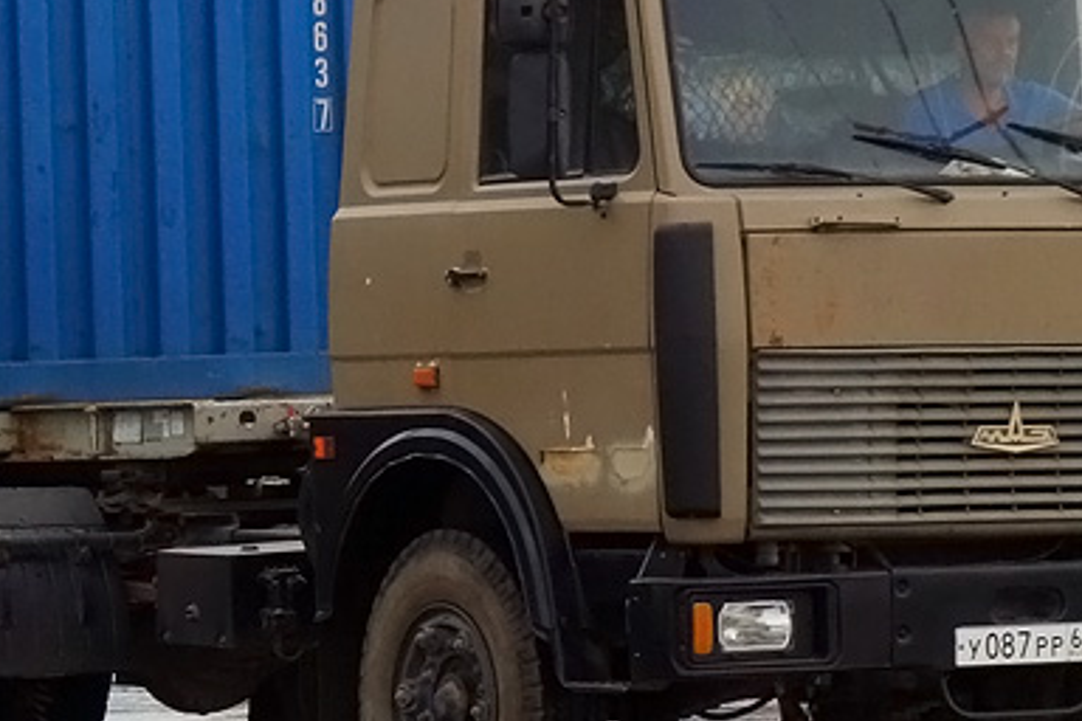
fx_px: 6852
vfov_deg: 6.0
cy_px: 0
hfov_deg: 9.0
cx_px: 406
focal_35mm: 228
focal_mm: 27.22
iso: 200
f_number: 4
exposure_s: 1/500
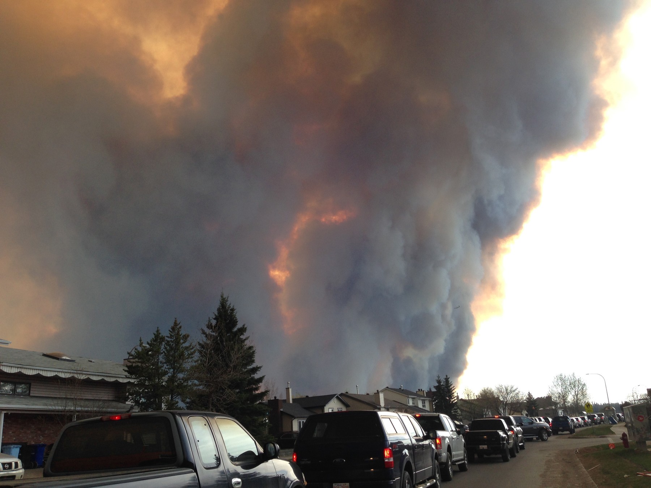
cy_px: 244
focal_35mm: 33
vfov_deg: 42.9
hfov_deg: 55.4
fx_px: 621
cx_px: 326
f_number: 2.4
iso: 50
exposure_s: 1/570
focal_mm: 4.12
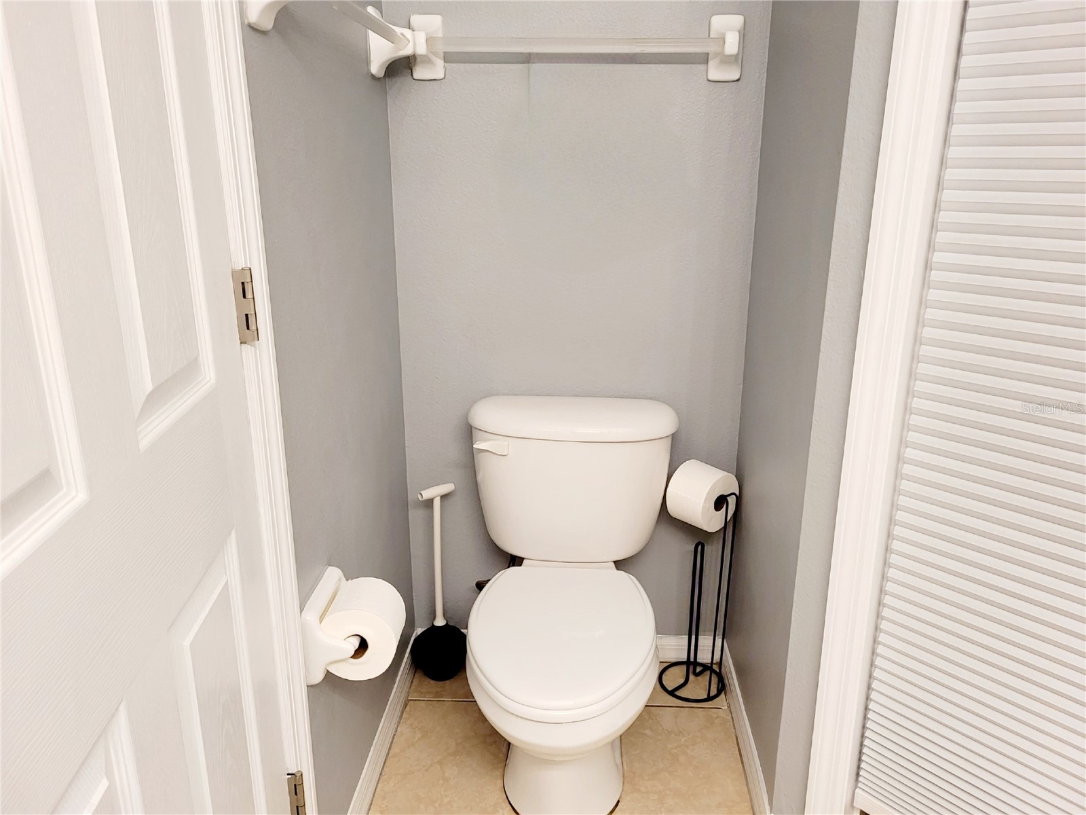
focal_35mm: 26
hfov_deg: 67.3
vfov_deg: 53.1
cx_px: 543
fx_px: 816
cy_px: 408
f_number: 1.8
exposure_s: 1/120
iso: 250
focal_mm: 5.4
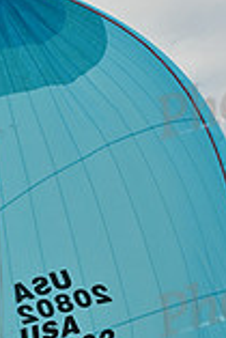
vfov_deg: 7.9
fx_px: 2424
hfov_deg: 5.3
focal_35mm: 258
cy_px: 424
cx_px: 46
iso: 320
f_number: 9
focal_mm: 70
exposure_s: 1/1250
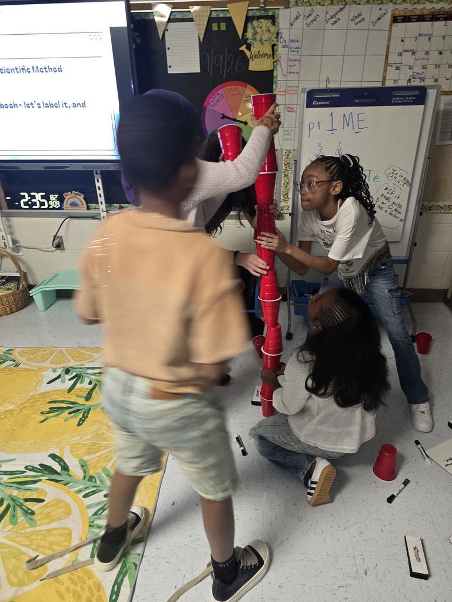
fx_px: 400
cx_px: 226
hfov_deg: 58.9
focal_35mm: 23
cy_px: 301
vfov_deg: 73.9
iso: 125
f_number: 1.7
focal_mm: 6.3
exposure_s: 1/17.2
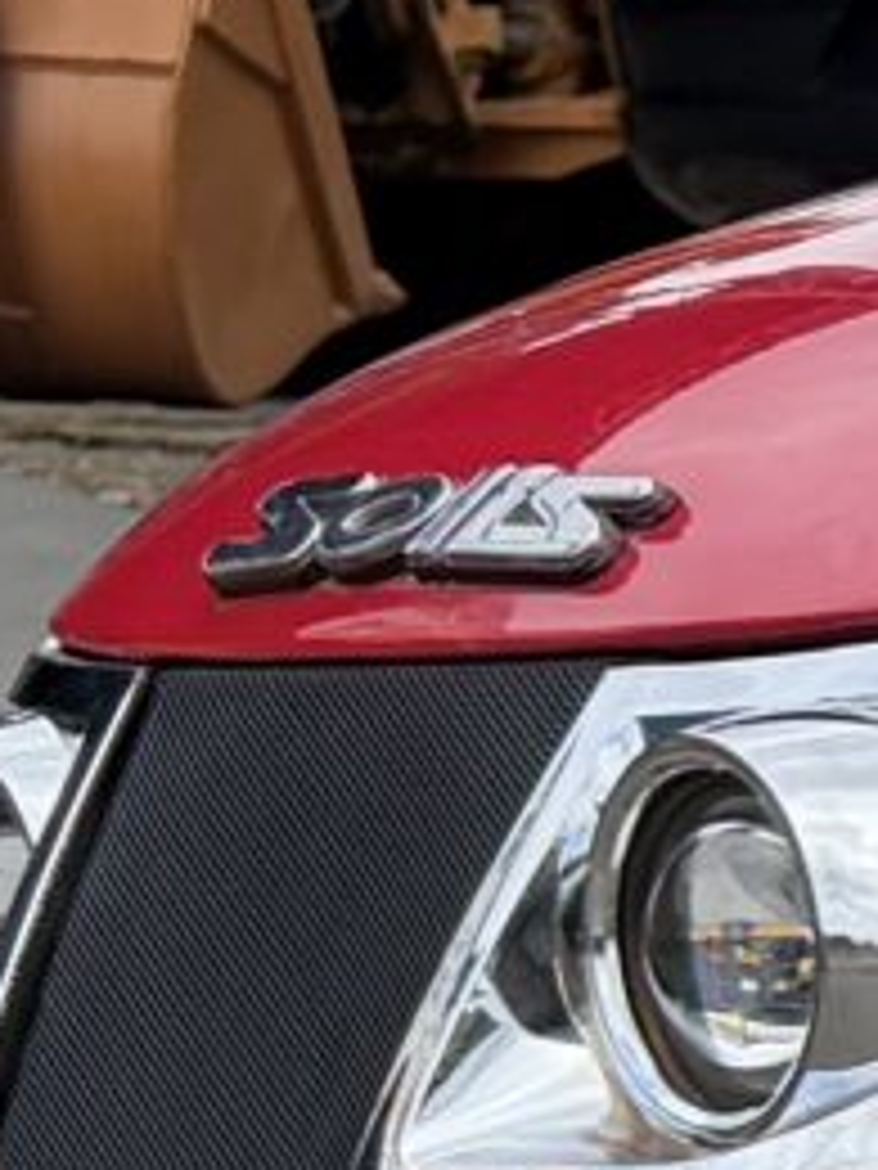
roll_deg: +0.7
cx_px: 3553
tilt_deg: -11.7
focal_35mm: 236
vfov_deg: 8.3
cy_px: 1408
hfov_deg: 5.5
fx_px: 7981
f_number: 1.78
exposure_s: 1/1361
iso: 100
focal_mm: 6.76
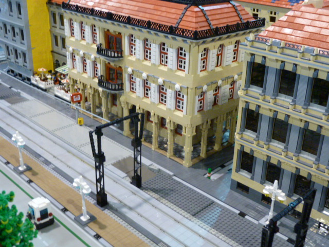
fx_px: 399
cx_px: 164
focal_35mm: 42
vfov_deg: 34.3
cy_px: 124
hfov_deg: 44.8
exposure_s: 1/20
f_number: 3.7
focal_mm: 6.9
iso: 400
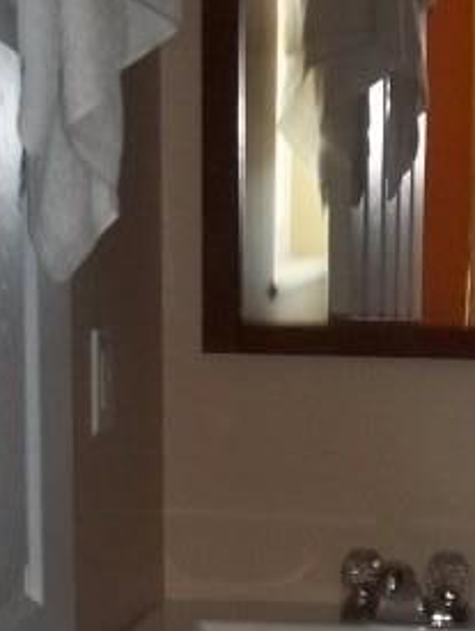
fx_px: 2172
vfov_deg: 16.5
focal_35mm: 119
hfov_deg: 12.4
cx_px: 450
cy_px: 399
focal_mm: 5.7
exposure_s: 1/30
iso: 160
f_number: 2.9
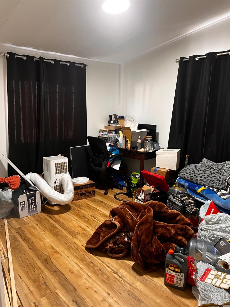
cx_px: 115
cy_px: 154
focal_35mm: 26
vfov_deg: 67.3
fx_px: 230
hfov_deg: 53.1
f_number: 1.5
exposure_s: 1/60
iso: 200
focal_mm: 5.7
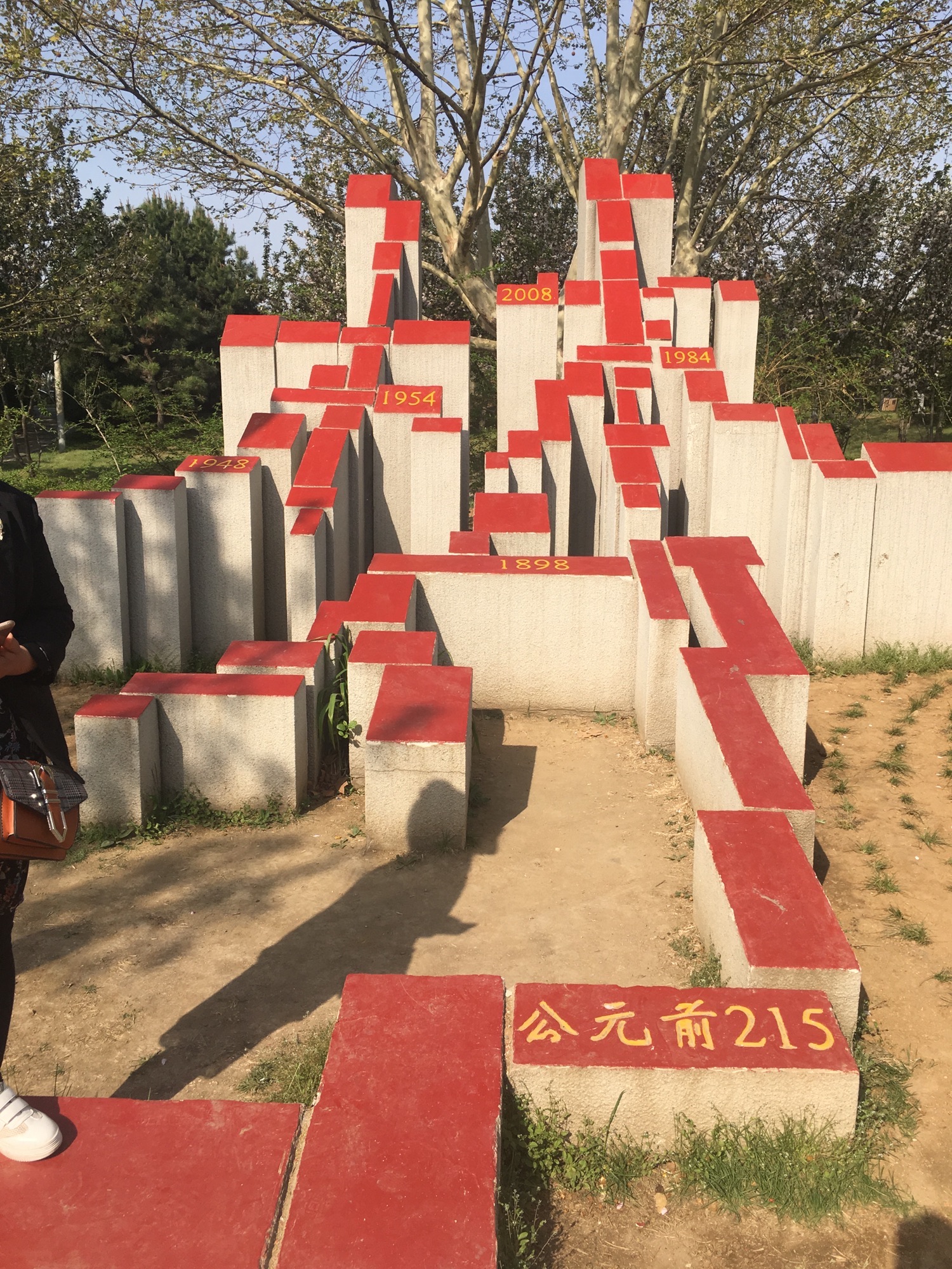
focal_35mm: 29
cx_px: 476
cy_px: 634
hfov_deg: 48.2
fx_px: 1063
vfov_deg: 61.7
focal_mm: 4.15
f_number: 2.2
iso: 25
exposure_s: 1/1538
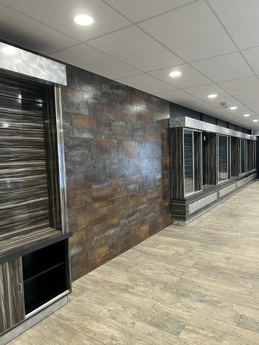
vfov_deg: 67.3
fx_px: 259
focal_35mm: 26
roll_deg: +4.0
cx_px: 130
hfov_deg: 53.1
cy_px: 172
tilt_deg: -2.9
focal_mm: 5.7
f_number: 1.5
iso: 200
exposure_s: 1/60
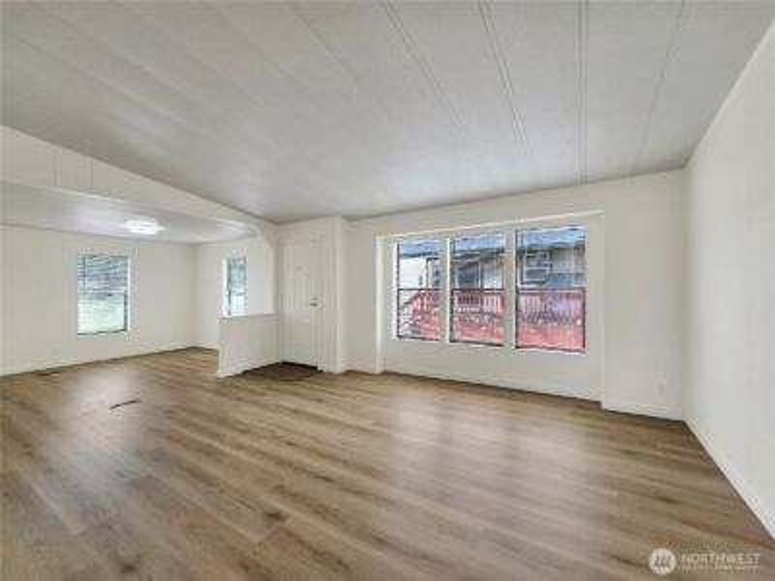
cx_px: 388
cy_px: 290
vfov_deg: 89.9
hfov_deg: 106.2
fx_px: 291
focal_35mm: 13
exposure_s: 1/120
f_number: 2.2
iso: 50
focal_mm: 2.2
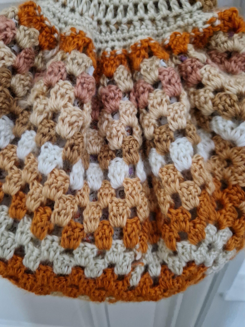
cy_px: 164
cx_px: 122
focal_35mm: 23
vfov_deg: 73.9
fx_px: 217
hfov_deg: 58.9
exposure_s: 1/25
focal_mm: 5.4
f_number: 1.8
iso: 640
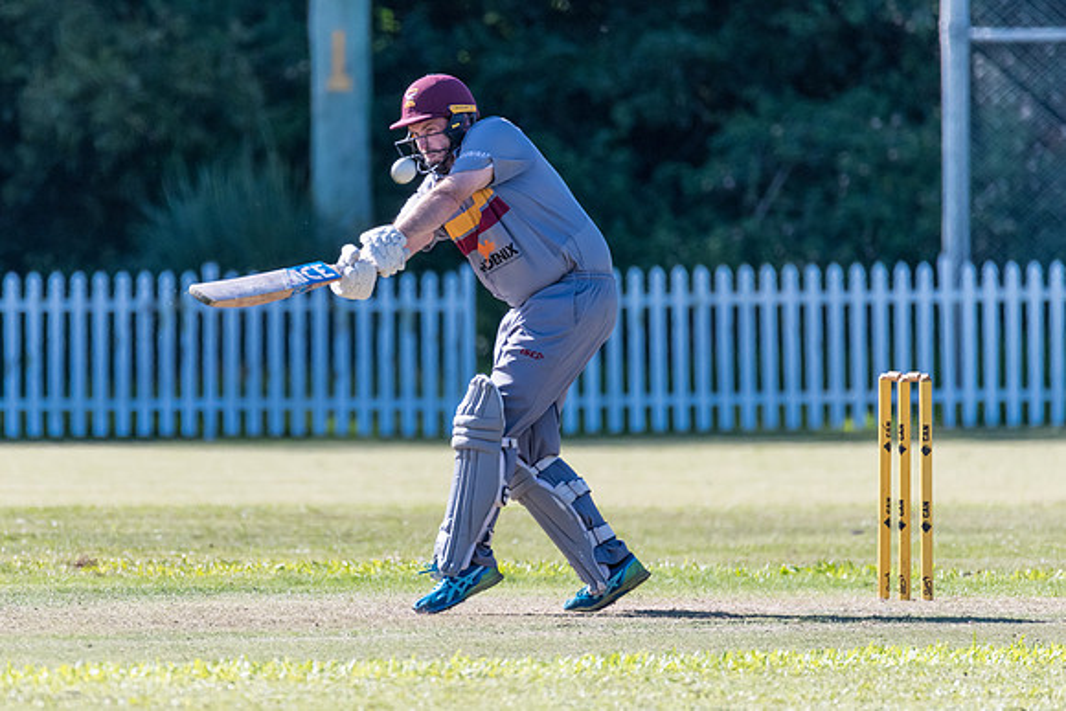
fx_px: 24018
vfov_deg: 1.7
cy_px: 308
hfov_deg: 2.5
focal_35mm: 811
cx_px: 404
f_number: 6.3
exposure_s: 1/2000
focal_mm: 600
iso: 1250
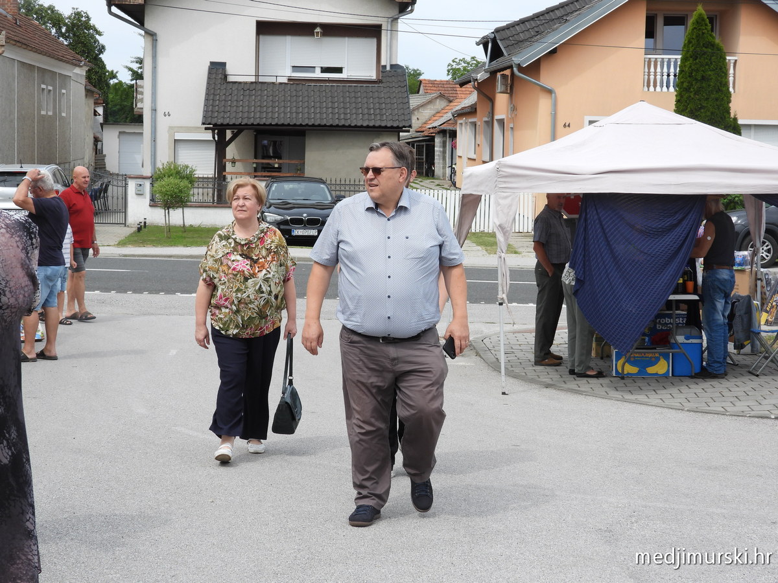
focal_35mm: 70
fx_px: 1573
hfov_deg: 27.8
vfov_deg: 21.0
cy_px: 292
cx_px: 389
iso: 100
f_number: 3.5
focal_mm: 12.6
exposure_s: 1/800
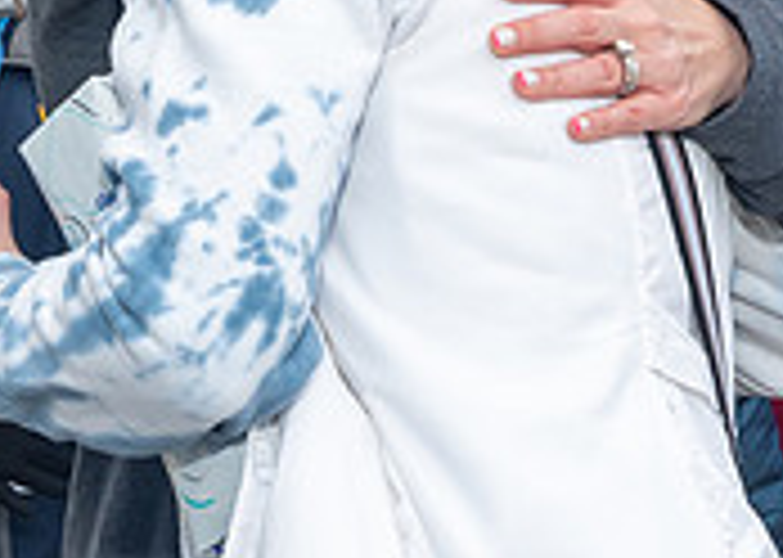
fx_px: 3911
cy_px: 75
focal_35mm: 176
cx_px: 657
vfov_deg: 8.1
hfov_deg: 11.4
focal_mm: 30
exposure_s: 1/250
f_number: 8
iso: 320
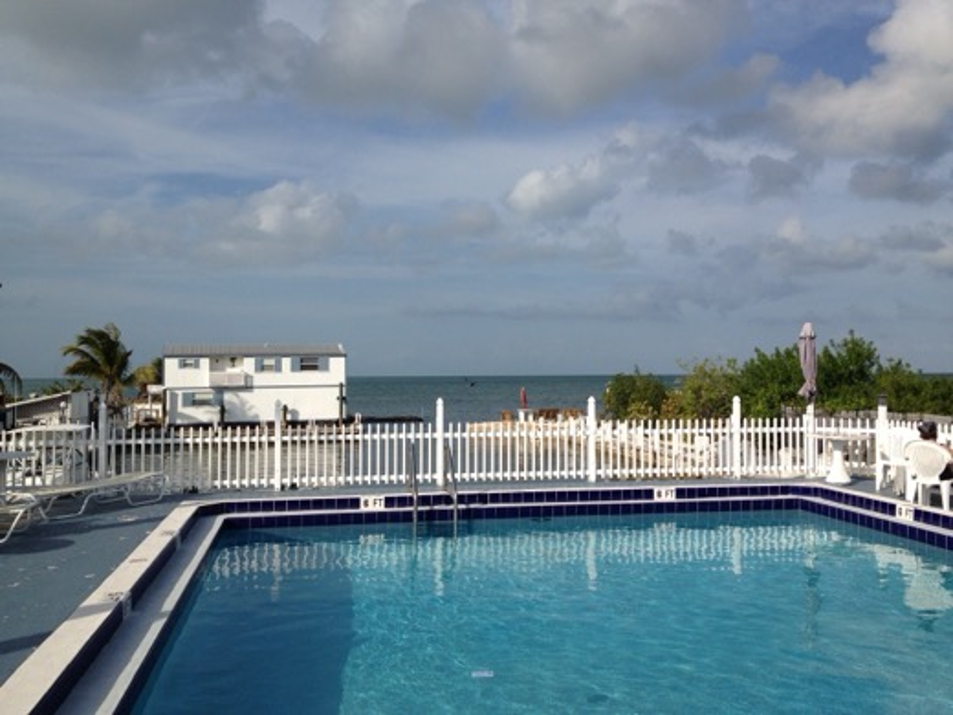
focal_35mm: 35
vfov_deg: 40.7
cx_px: 476
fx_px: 964
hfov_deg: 52.6
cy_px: 358
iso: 64
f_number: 2.4
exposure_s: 1/2907
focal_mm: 4.28
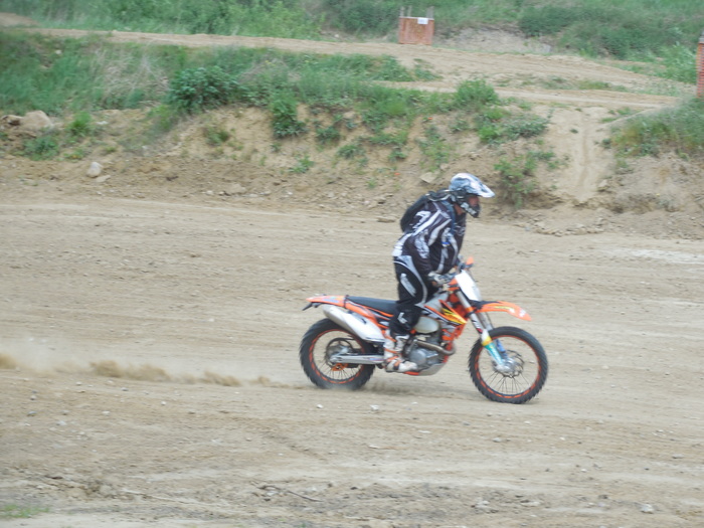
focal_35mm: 151
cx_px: 352
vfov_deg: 9.8
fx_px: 3071
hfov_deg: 13.1
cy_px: 264
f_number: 4.9
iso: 125
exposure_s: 1/320
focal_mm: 27.2
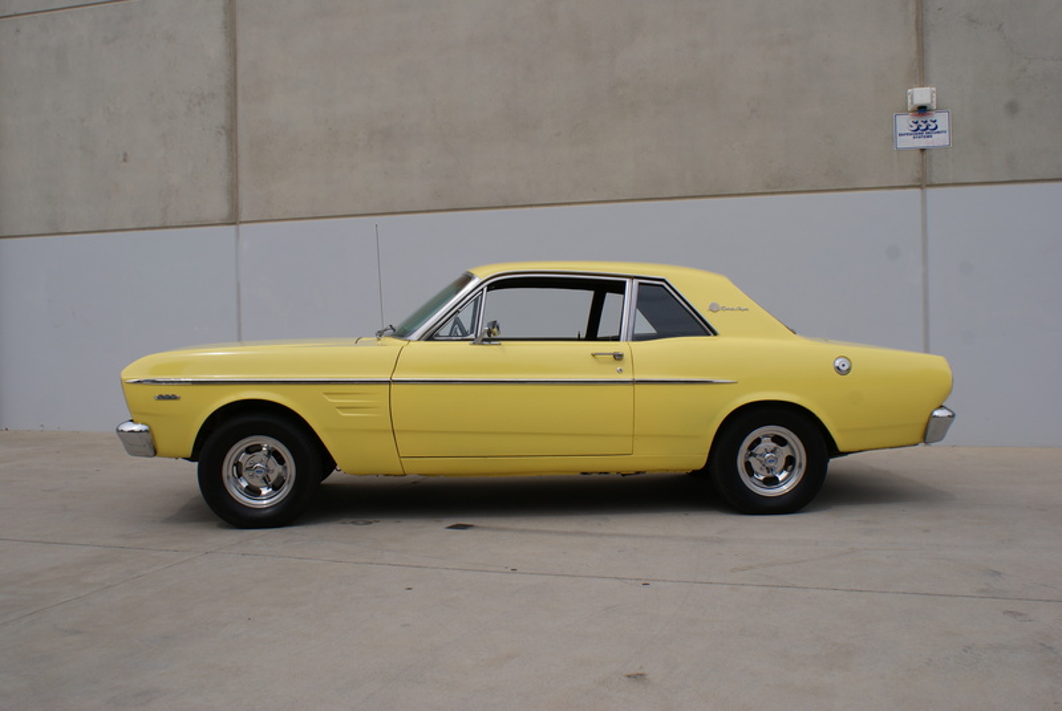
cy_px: 356
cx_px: 531
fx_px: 1152
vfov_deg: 34.3
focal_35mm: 39
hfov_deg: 49.5
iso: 100
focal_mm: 26
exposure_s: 1/250
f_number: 11
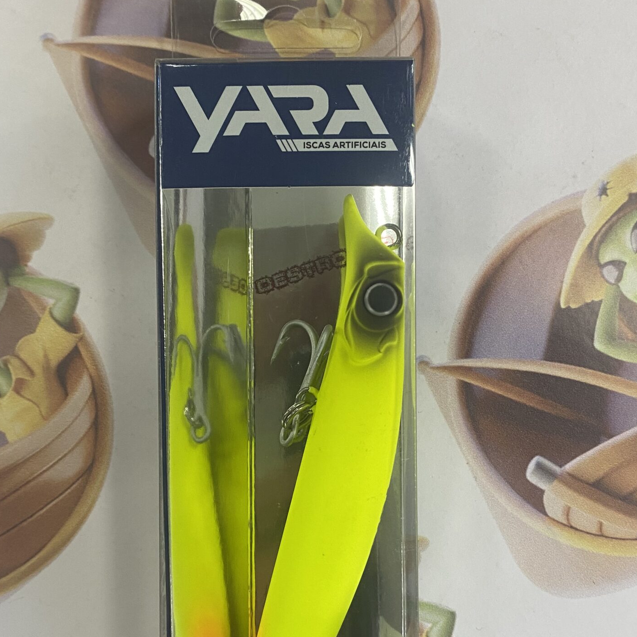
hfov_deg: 40.0
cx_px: 301
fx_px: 874
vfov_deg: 39.7
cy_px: 412
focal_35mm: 42
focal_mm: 4.25
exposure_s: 1/60
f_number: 1.8
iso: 80
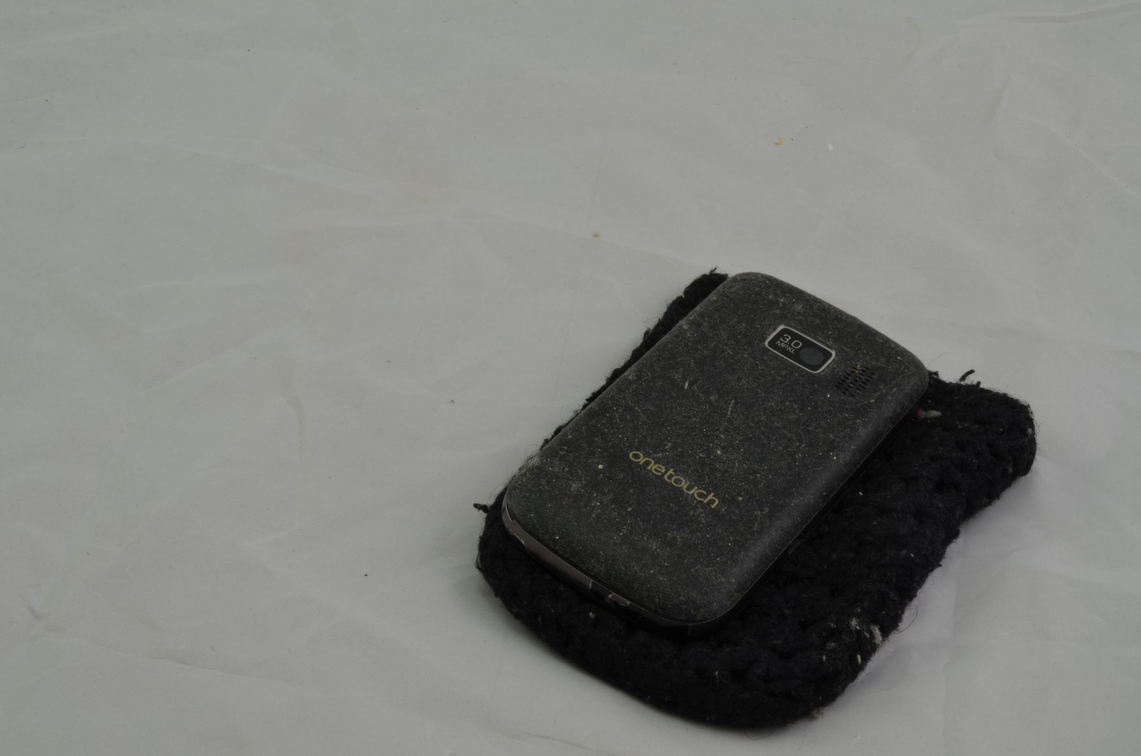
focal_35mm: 60
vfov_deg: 22.5
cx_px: 570
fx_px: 1898
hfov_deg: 33.5
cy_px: 378
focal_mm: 40
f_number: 20
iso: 100
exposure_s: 1/2
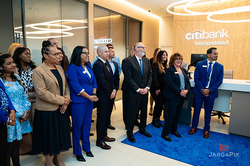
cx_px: 126
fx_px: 186
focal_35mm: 27
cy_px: 82
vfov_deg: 48.2
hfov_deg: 67.8
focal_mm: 26.5
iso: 500
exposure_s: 1/200
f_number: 3.2
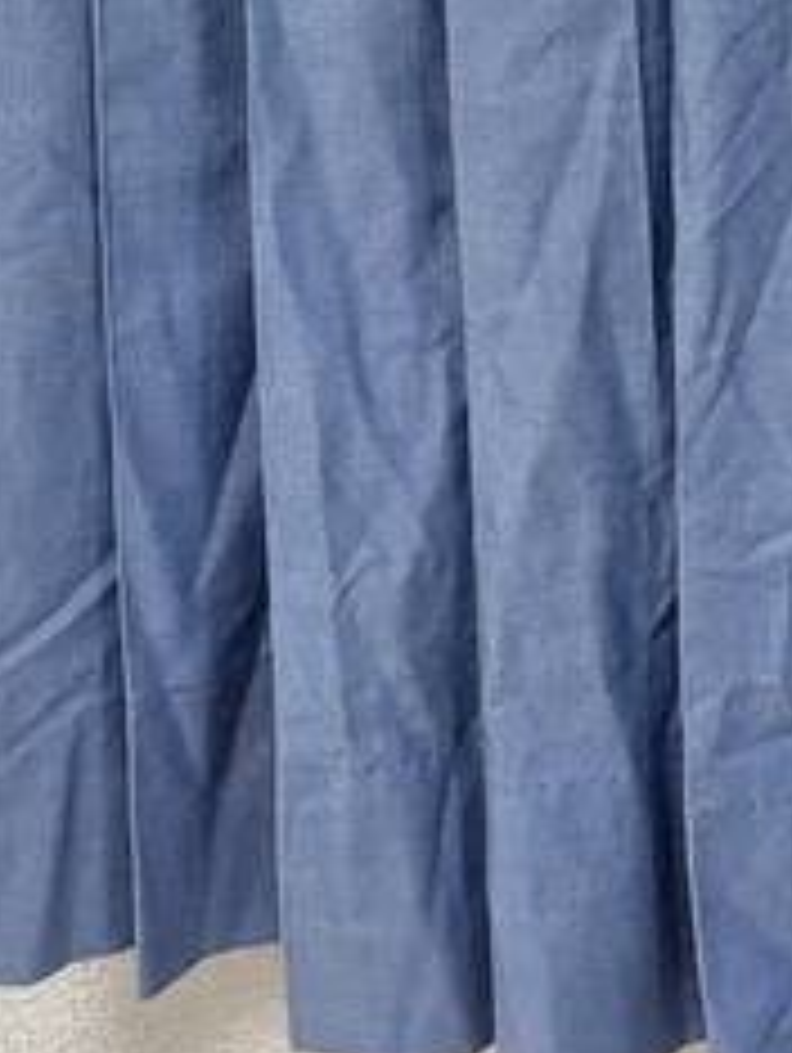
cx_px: 716
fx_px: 3380
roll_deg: +0.3
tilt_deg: -10.4
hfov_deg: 13.2
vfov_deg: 14.8
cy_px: -999
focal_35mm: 111
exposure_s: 1/84
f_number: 1.6
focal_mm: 5.96
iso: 125
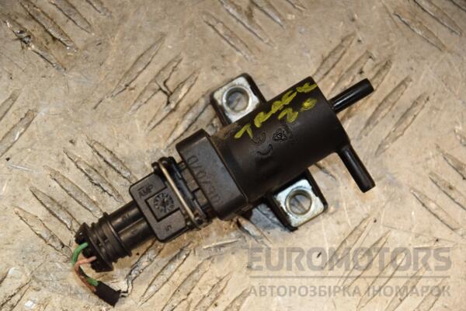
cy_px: 156
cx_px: 233
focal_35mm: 158
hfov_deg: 13.0
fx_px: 2039
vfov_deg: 8.7
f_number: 6.3
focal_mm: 105
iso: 800
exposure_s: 1/200
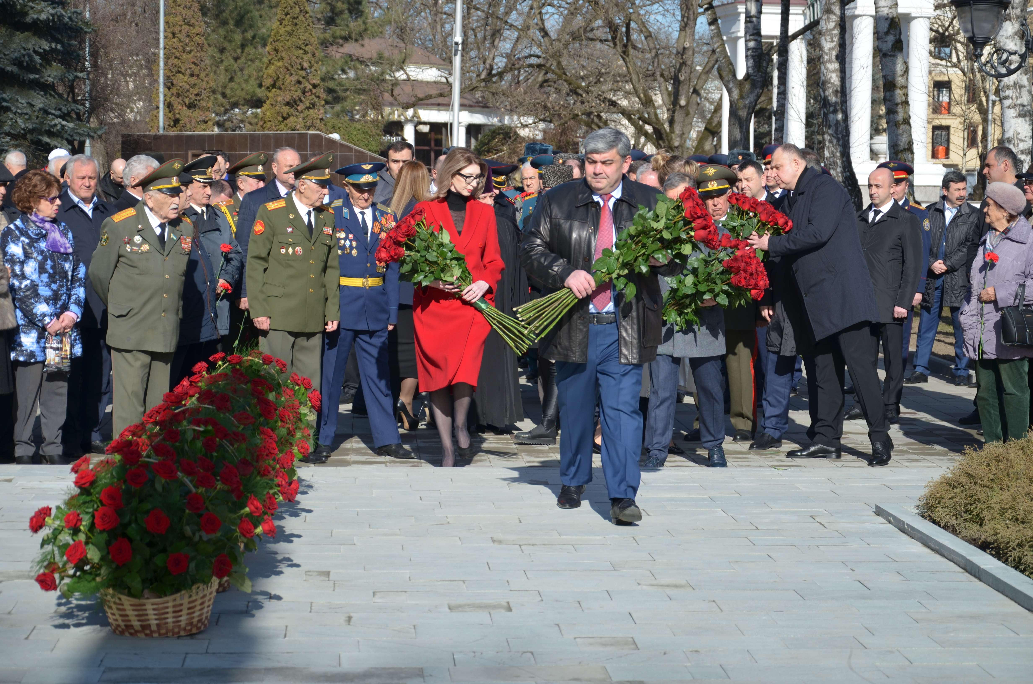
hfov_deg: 23.4
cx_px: 516
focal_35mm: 87
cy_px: 342
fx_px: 2491
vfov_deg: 15.6
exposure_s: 1/500
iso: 110
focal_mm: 58
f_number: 5
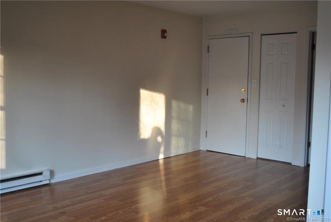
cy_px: 111
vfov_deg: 34.3
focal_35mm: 39
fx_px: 359
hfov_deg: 49.5
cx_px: 166
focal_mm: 26
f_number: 4.2
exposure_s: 1/30
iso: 360
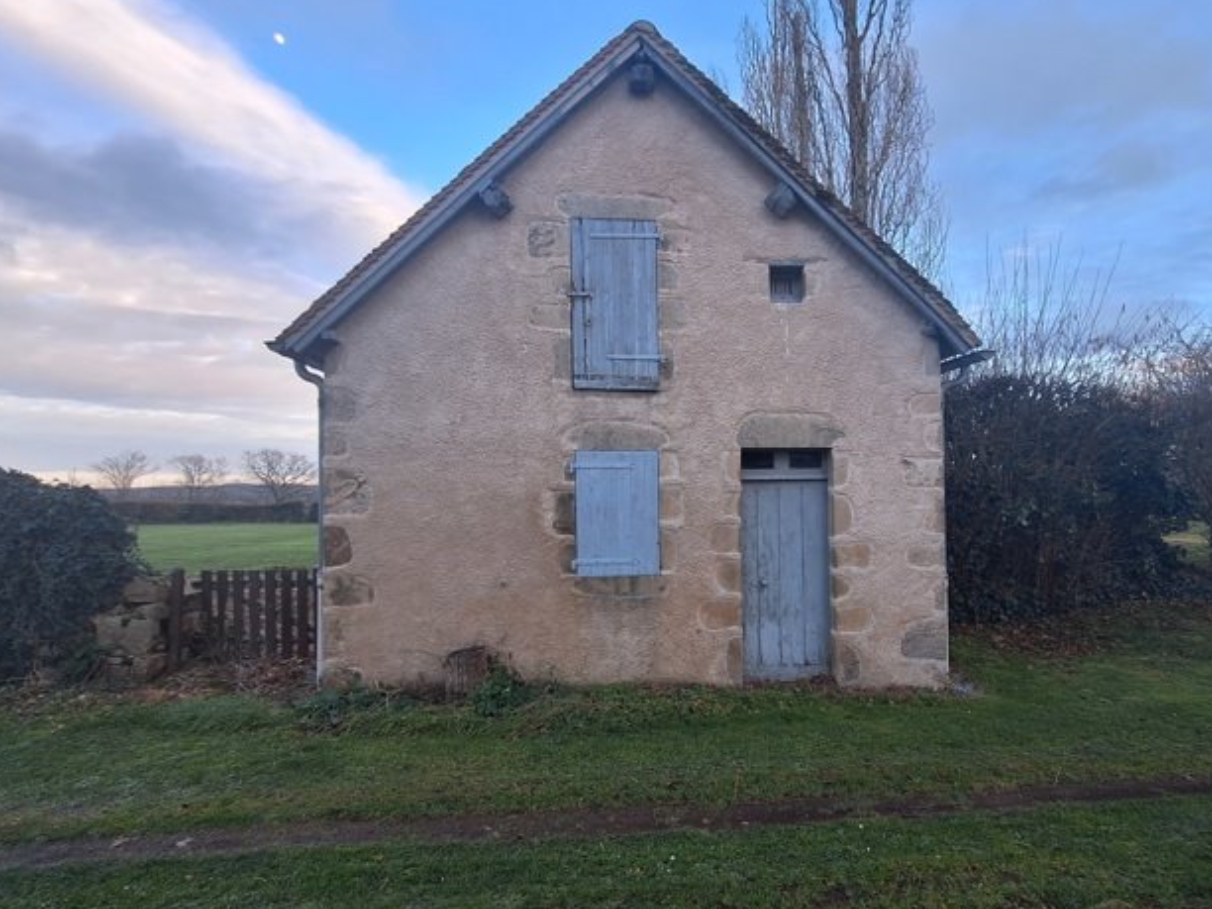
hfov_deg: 90.8
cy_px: 473
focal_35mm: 17
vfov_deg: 74.7
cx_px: 654
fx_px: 595
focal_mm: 1.74
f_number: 2.2
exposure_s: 1/100
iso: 40
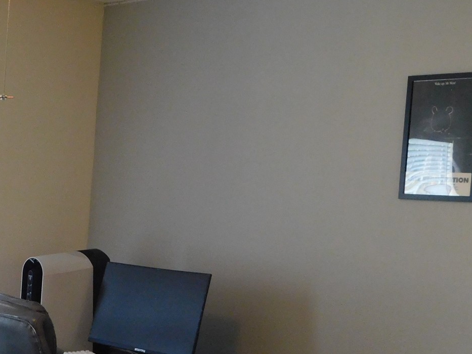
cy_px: 269
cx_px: -9
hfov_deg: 23.6
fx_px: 1077
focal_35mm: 79
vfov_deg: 18.5
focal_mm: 6.3
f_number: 3.5
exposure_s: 1/13
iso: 400
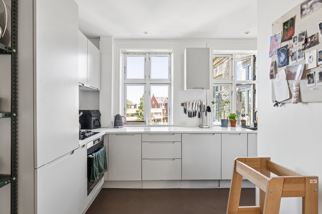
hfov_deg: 86.9
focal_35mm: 19
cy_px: 107
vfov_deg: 64.5
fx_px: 170
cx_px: 161
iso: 200
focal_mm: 19
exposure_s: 1/13
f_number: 8
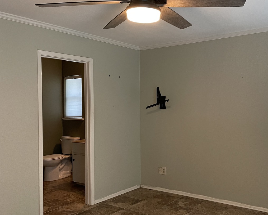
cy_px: 110
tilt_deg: +1.2
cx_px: 173
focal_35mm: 36
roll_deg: +0.3
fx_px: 286
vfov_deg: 41.2
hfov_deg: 49.6
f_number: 1.6
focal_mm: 4.2
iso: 320
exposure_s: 1/60
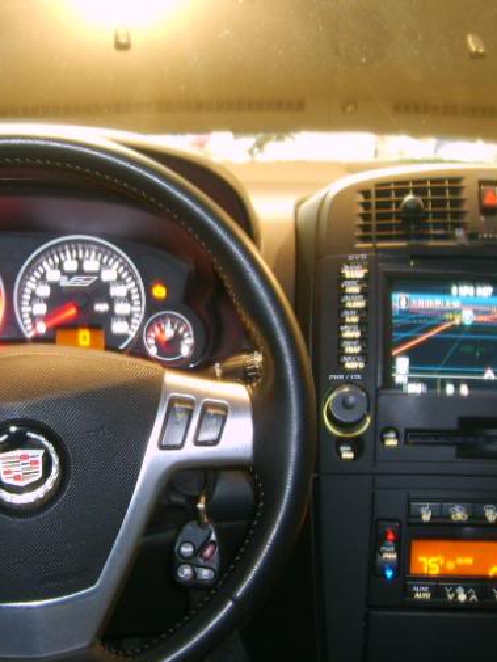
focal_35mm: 70
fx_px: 1339
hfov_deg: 20.9
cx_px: 139
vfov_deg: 27.7
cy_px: 371
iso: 50
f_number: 2.8
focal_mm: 5.8
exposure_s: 4
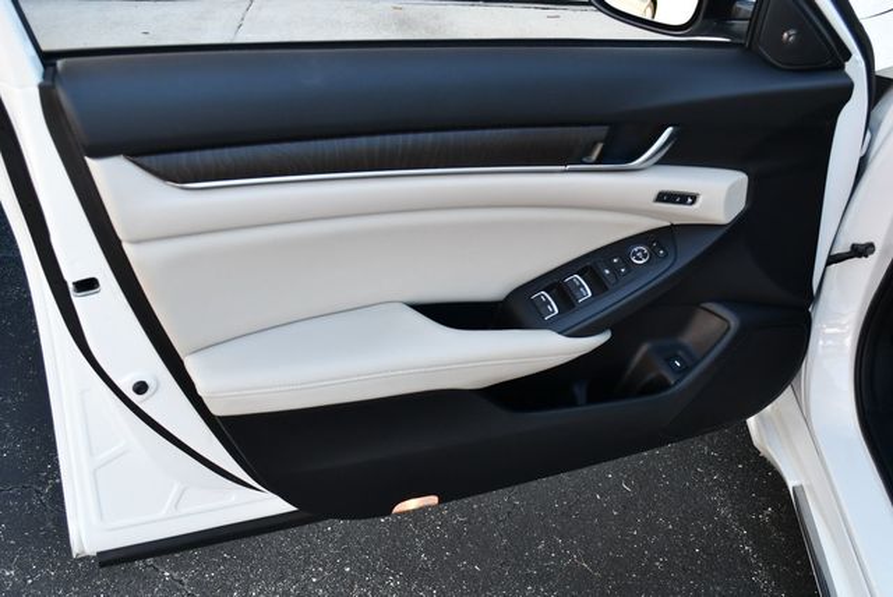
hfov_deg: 53.1
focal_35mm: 36
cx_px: 446
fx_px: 894
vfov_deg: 36.9
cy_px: 298
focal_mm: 18
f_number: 4
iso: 400
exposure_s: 1/250
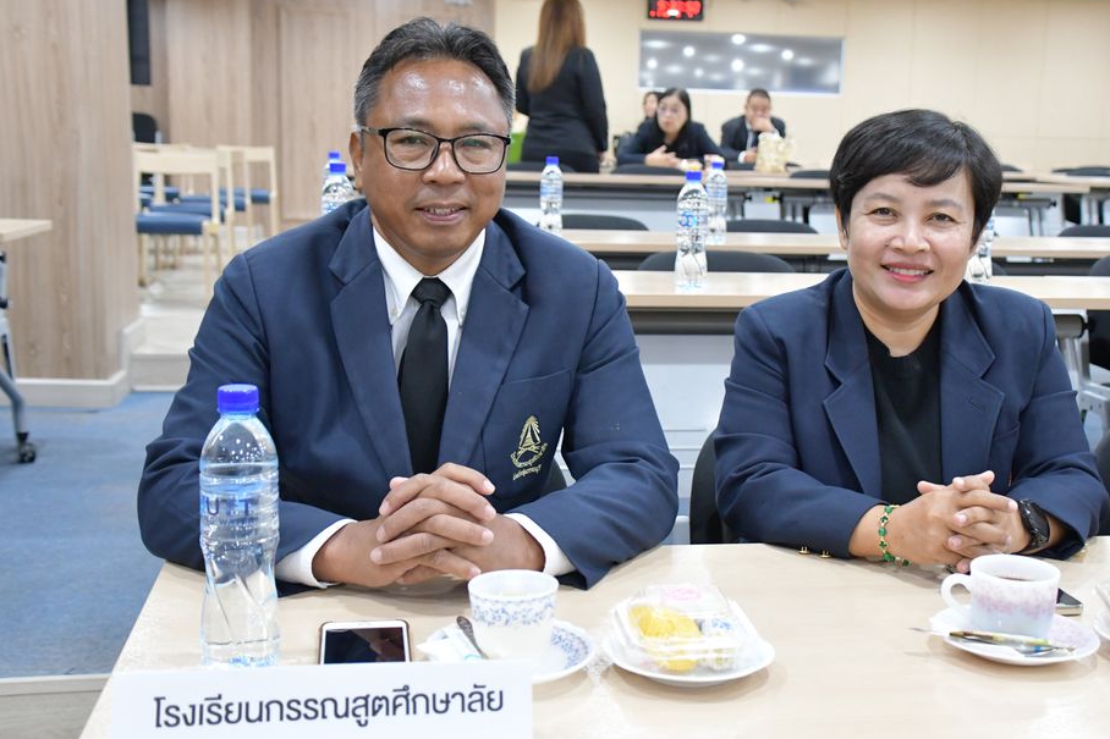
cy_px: 360
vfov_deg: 30.5
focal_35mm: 44
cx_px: 620
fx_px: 1356
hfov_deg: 44.4
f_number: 3.8
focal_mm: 26
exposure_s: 1/100
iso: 3200
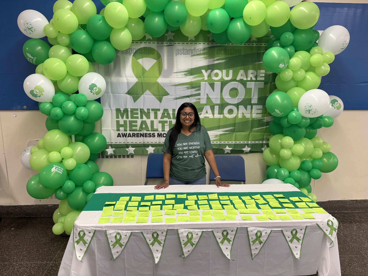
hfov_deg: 67.3
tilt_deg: -11.3
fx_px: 276
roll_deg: -0.5
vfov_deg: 53.1
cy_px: 138
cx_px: 184
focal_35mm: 26
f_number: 1.6
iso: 125
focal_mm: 5.96
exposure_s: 1/60
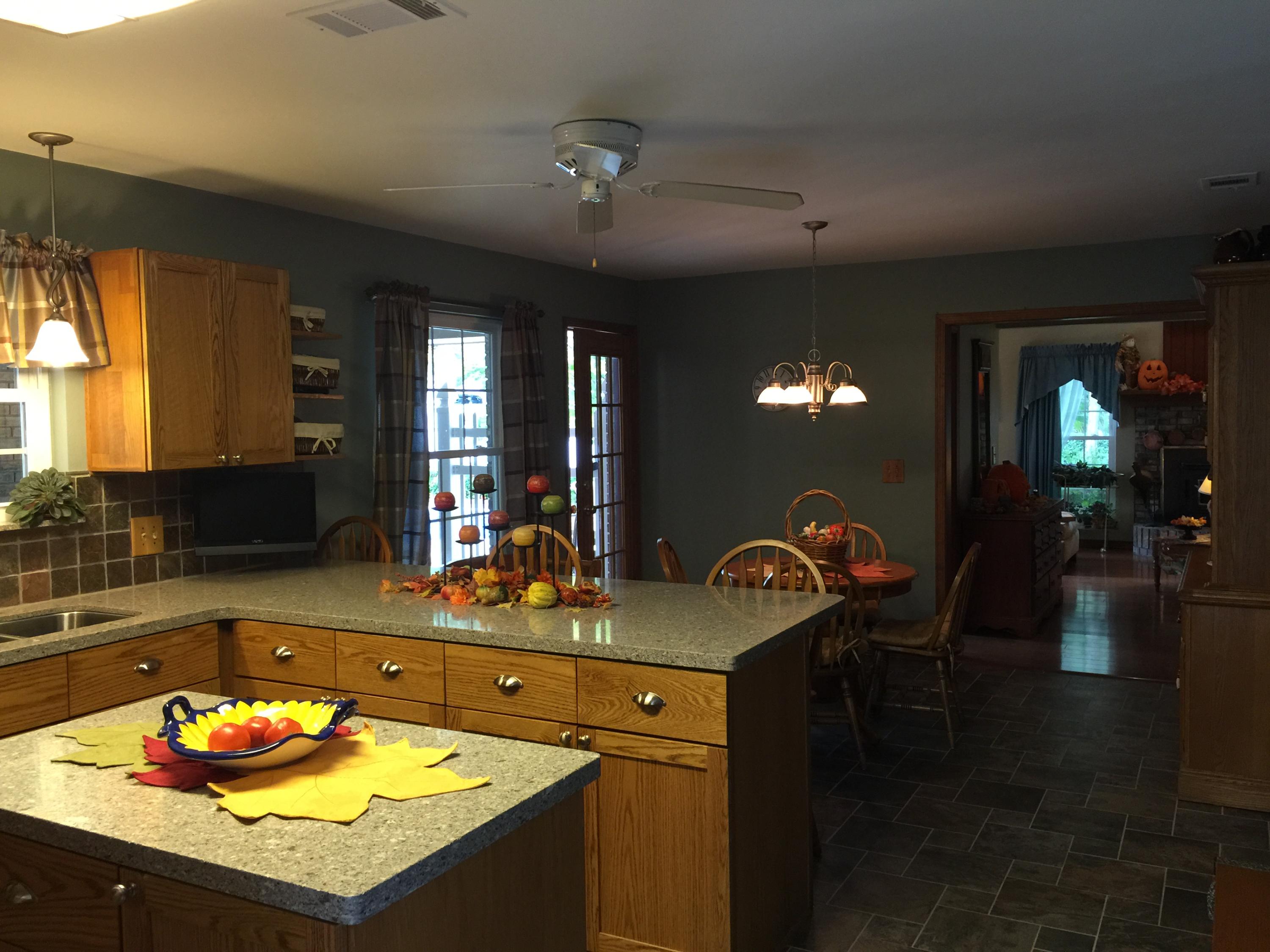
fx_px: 1064
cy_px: 476
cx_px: 635
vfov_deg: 48.2
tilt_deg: -2.4
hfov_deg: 61.7
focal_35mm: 29
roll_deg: +0.1
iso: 80
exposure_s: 1/15
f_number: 2.2
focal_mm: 4.15
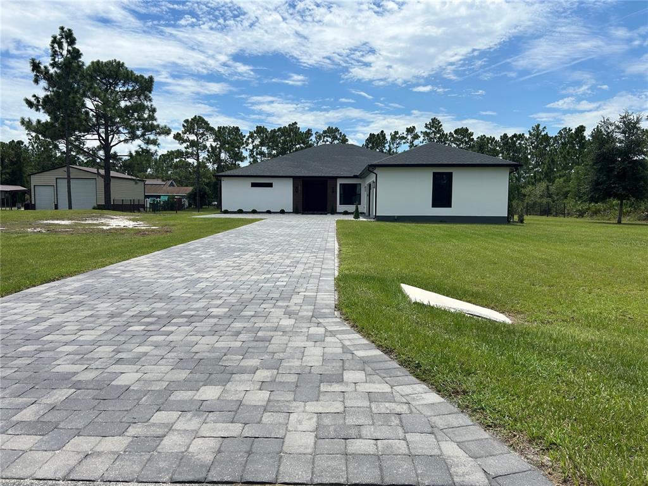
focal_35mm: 26
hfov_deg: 67.3
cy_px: 243
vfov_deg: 53.1
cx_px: 324
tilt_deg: -4.8
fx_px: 487
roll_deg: -0.2
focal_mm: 5.7
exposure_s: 1/6579
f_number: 1.5
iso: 50
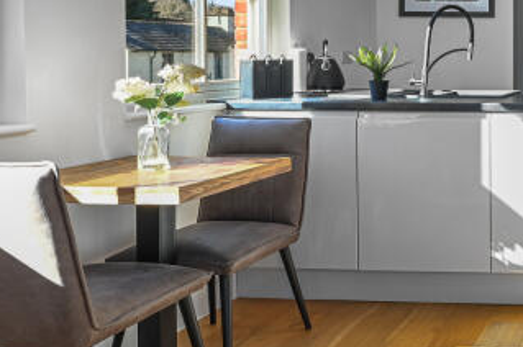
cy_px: 32
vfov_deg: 28.6
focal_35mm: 45
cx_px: 630
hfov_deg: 34.7
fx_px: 653
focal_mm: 14
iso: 400
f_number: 8
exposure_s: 1/6
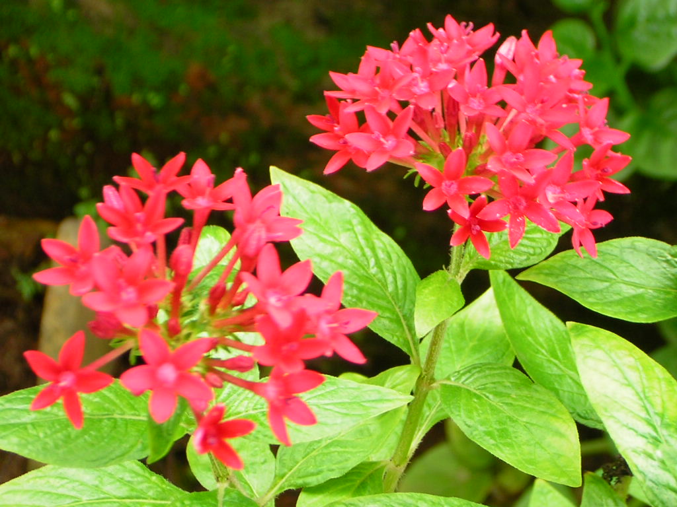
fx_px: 2112
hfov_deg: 18.2
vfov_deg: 13.7
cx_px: 338
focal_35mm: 108
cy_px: 254
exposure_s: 1/30.9
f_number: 4.7
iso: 50
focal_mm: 14.1
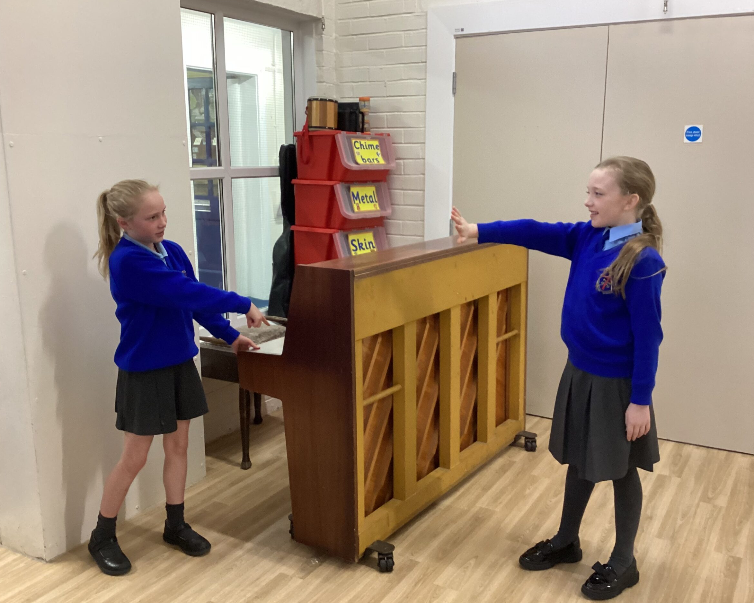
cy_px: 300
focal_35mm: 33
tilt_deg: -12.7
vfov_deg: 44.5
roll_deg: -1.2
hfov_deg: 54.2
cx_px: 396
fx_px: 736
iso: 400
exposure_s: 1/50
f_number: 2.4
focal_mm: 3.3
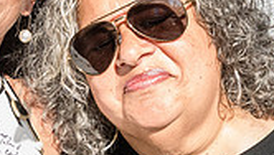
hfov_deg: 16.4
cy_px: 65
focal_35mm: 129
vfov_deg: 9.4
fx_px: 939
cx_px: 42
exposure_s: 1/4000
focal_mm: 27
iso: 2000
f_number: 4.5
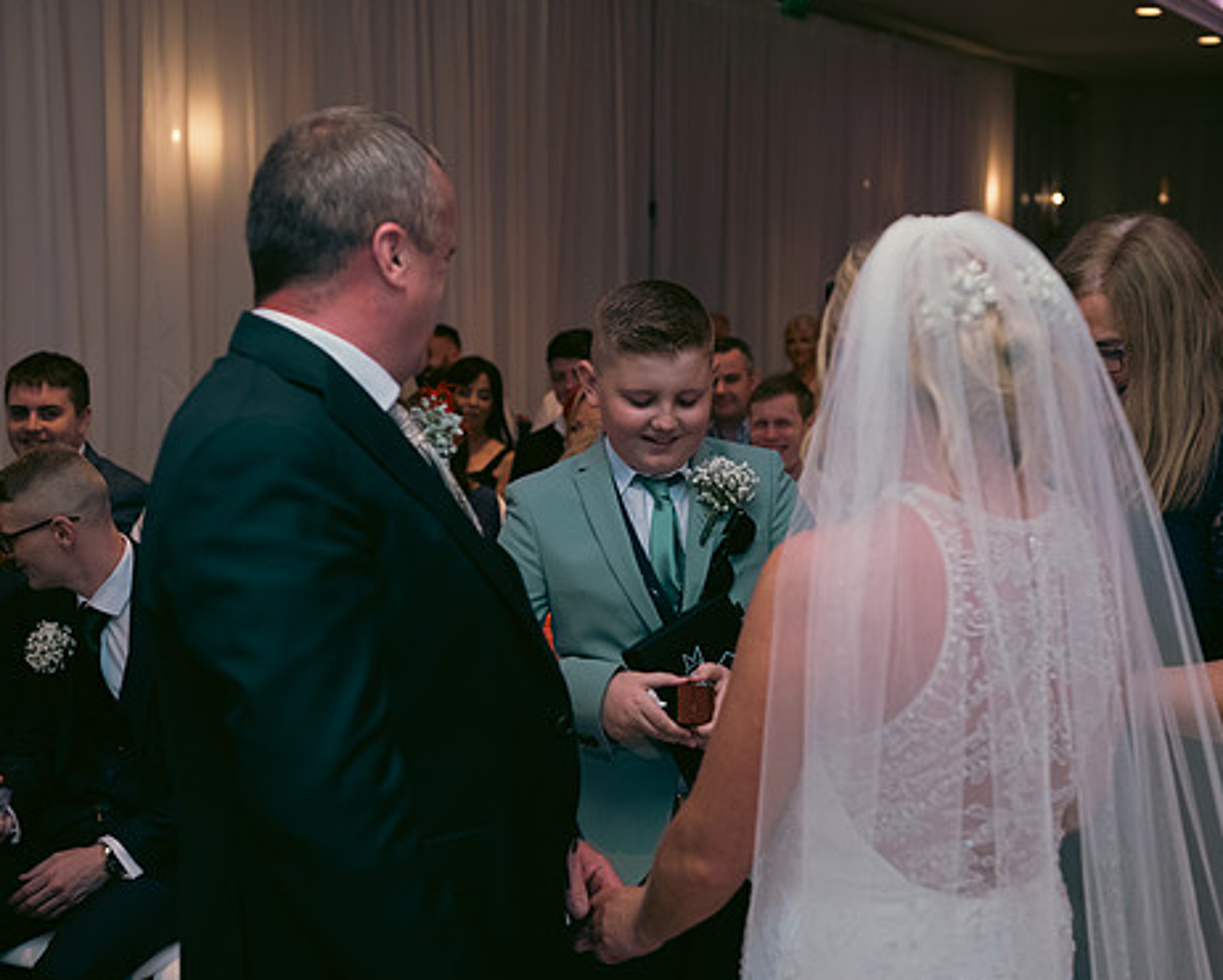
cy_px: 494
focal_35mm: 53
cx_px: 654
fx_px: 1919
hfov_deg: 35.3
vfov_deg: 28.6
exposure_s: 1/160
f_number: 3.5
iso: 800
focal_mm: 45
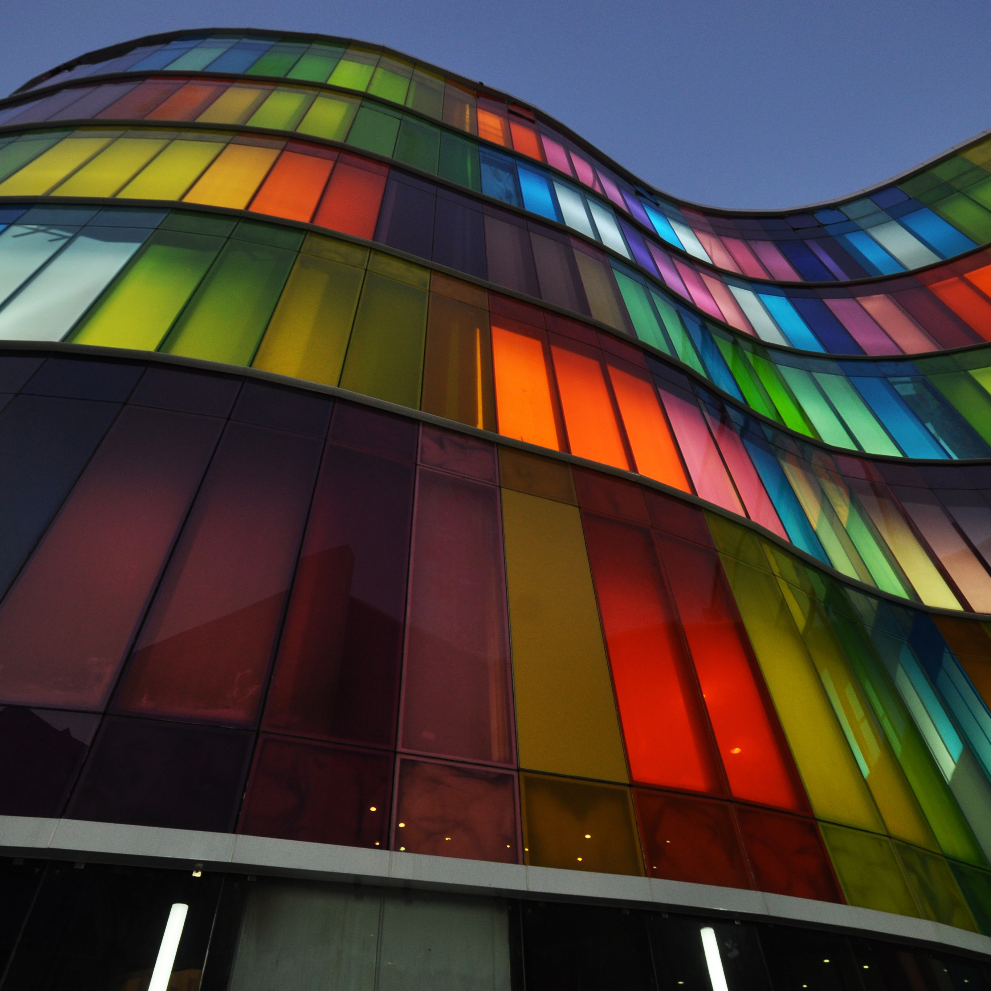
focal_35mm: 20
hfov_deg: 74.8
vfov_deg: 74.8
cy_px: 503
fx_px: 648
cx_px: 500
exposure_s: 1/8
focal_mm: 10
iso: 320
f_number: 8
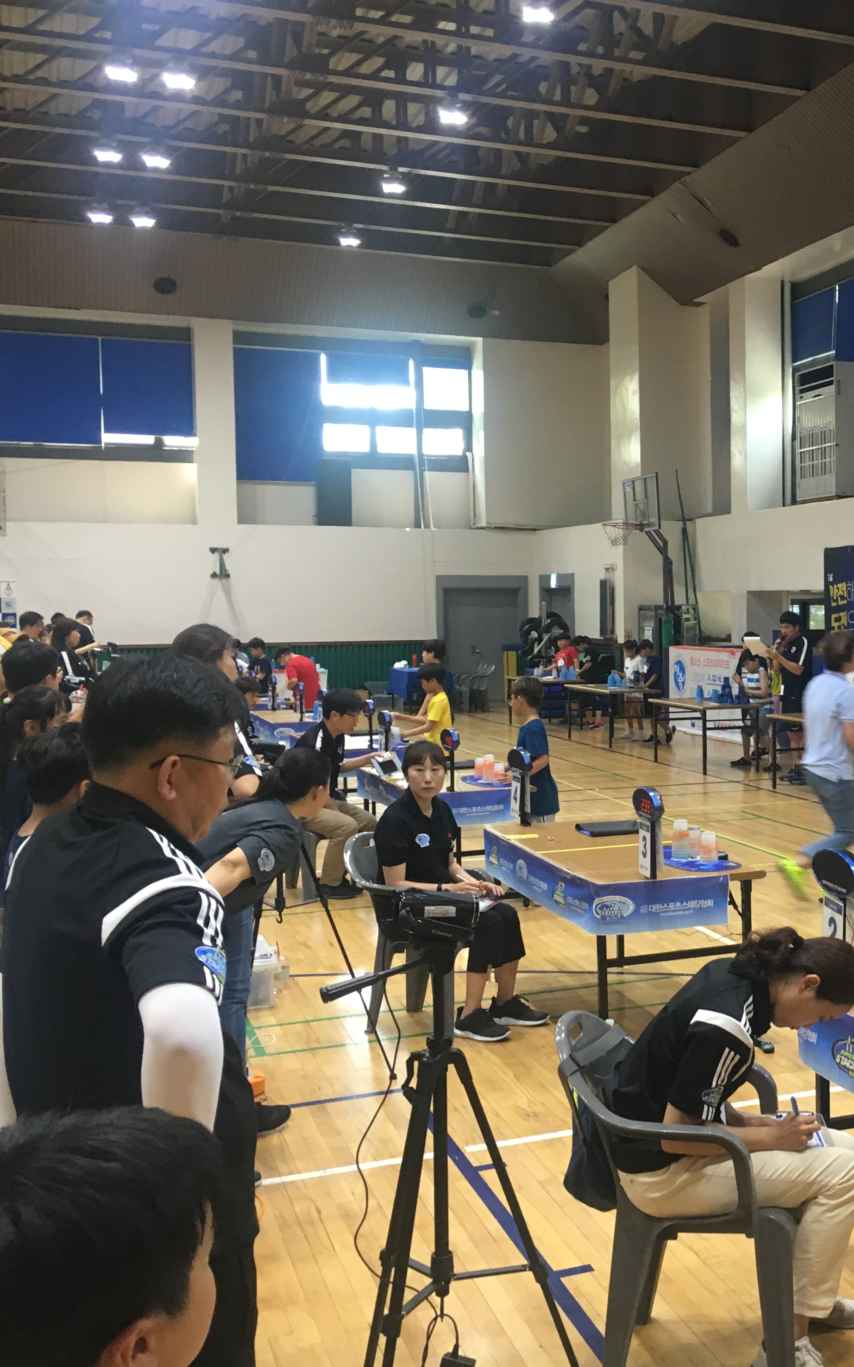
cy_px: 673
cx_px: 822
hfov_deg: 28.9
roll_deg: +1.3
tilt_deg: -1.3
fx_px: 1564
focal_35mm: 42
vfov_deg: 47.2
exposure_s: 1/30
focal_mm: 4.15
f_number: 2.2
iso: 80
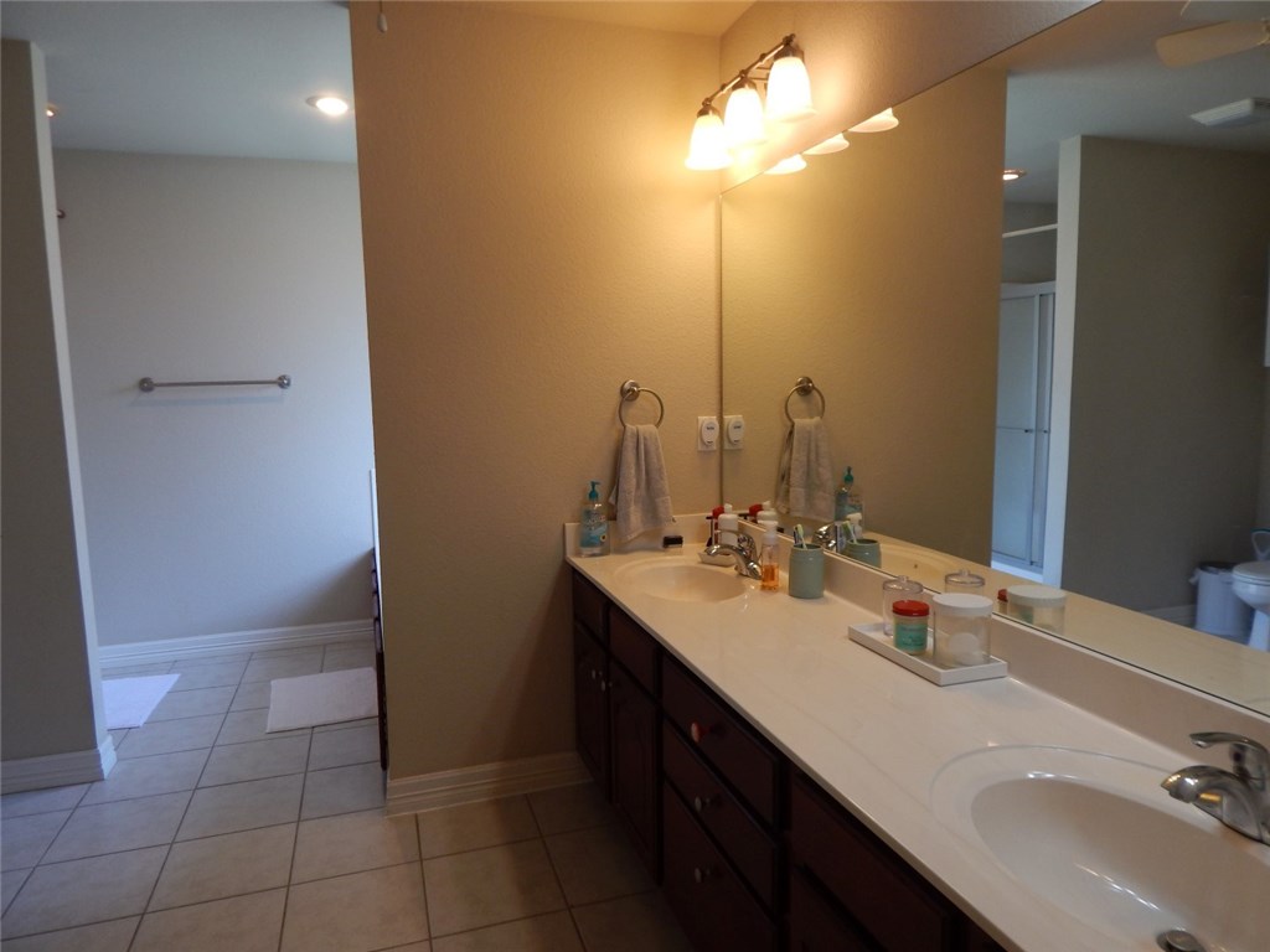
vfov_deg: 58.9
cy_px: 476
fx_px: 844
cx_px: 635
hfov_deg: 73.9
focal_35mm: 23
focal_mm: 4
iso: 125
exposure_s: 1/40
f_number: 3
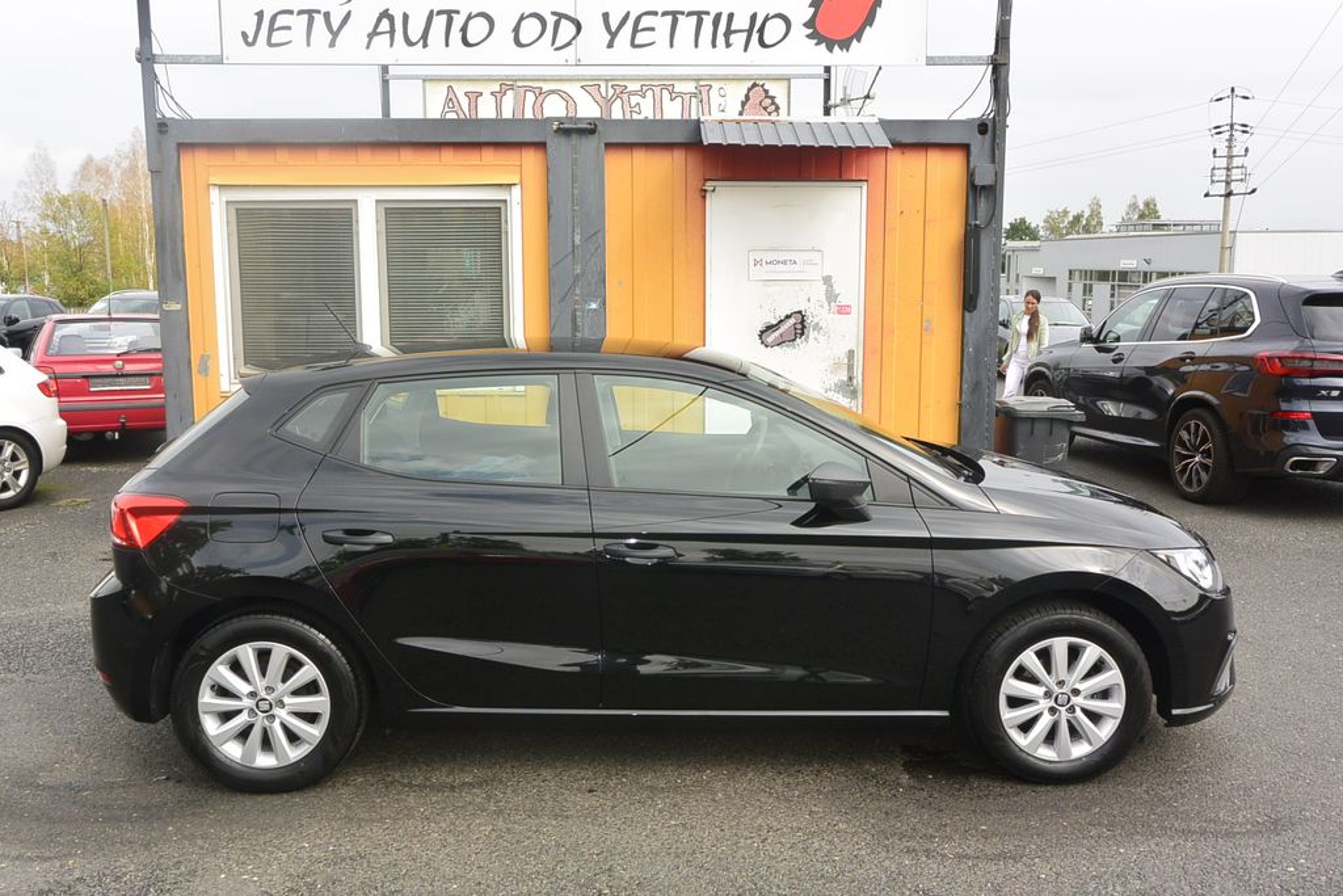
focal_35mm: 29
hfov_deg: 63.7
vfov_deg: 45.0
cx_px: 672
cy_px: 448
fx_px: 1082
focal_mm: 11
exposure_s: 1/250
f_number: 6.3
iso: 160
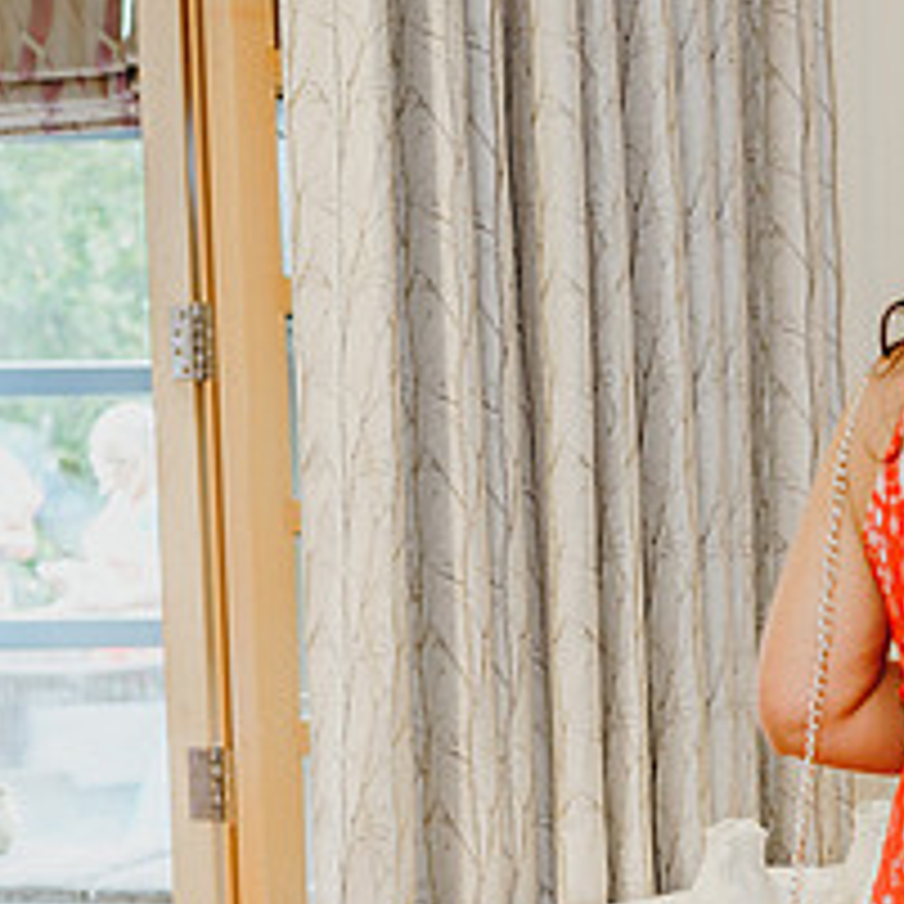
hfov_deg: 18.3
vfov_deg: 20.1
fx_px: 2541
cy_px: 609
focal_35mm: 86
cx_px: 1295
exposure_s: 1/200
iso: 640
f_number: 2.2
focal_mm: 35
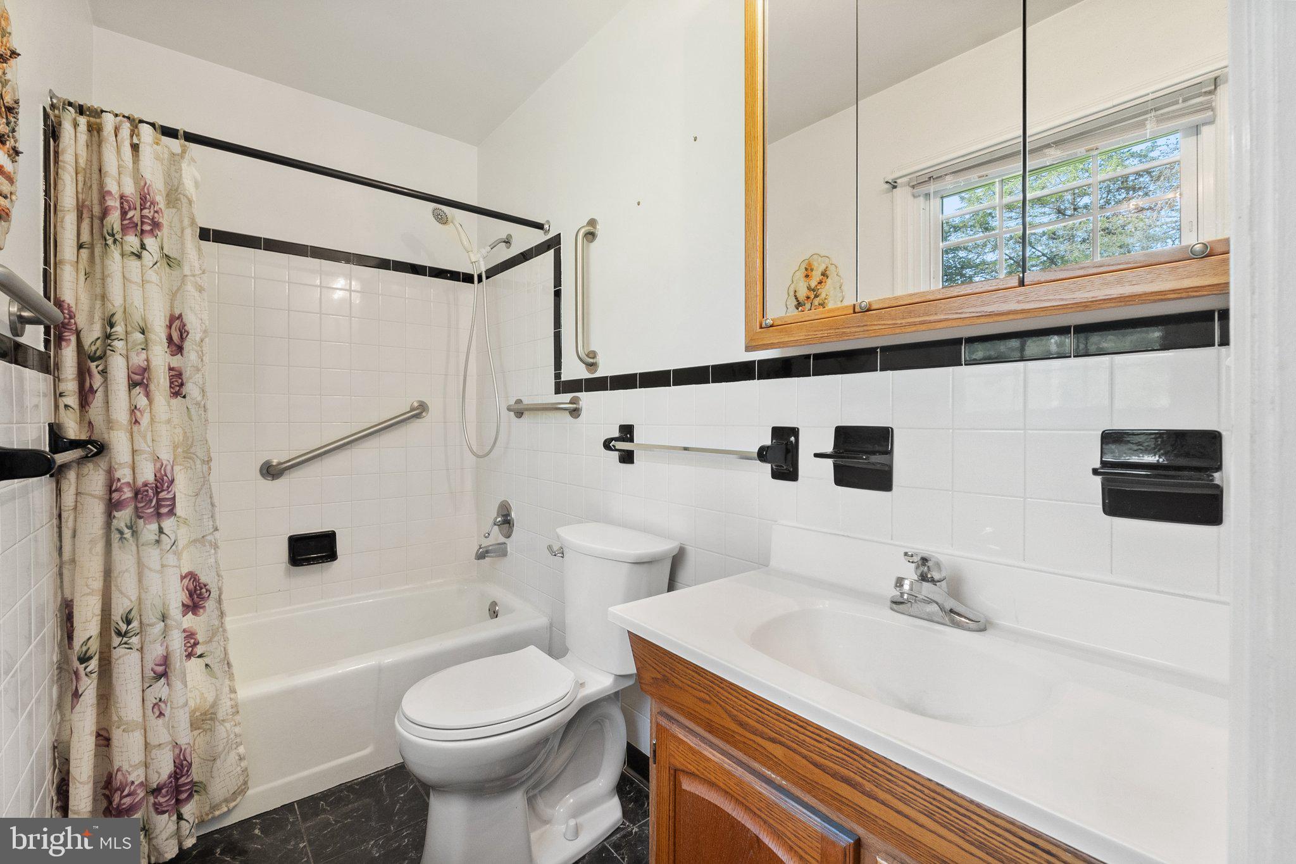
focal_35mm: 15
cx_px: 648
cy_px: 432
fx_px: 540
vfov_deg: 77.3
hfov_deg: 100.4
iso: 800
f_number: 8
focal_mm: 10
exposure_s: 1/13
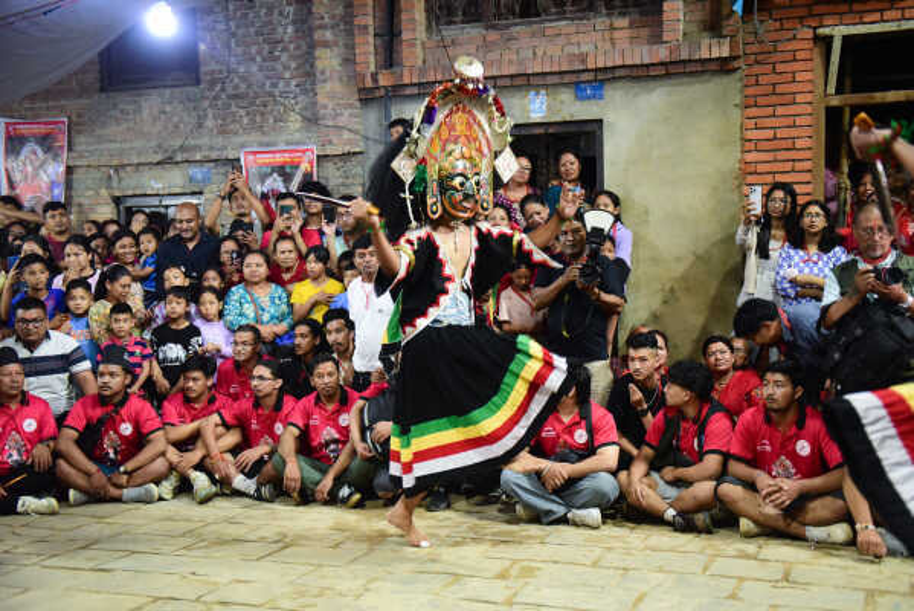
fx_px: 1118
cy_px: 306
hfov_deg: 44.5
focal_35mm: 44
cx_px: 457
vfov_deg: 30.5
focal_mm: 44
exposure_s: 1/200
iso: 5000
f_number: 2.8
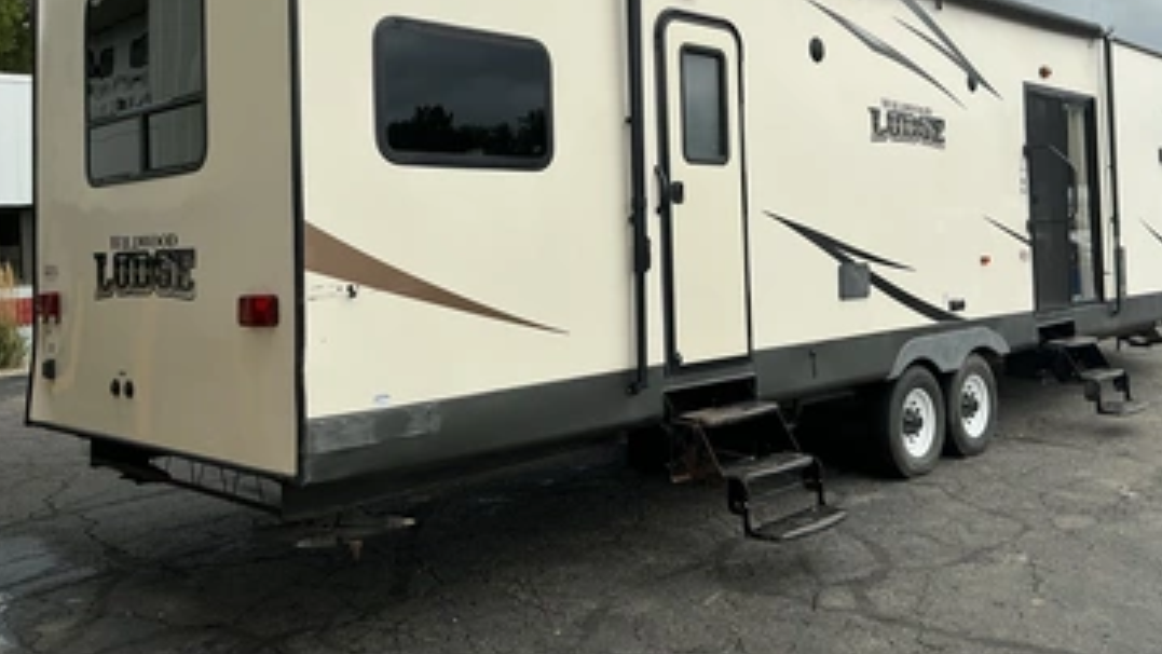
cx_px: 621
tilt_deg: +0.7
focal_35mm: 34
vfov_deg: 34.2
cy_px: 201
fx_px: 1048
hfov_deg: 58.0
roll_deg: +2.1
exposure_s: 1/1490
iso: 25
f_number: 1.8
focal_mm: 3
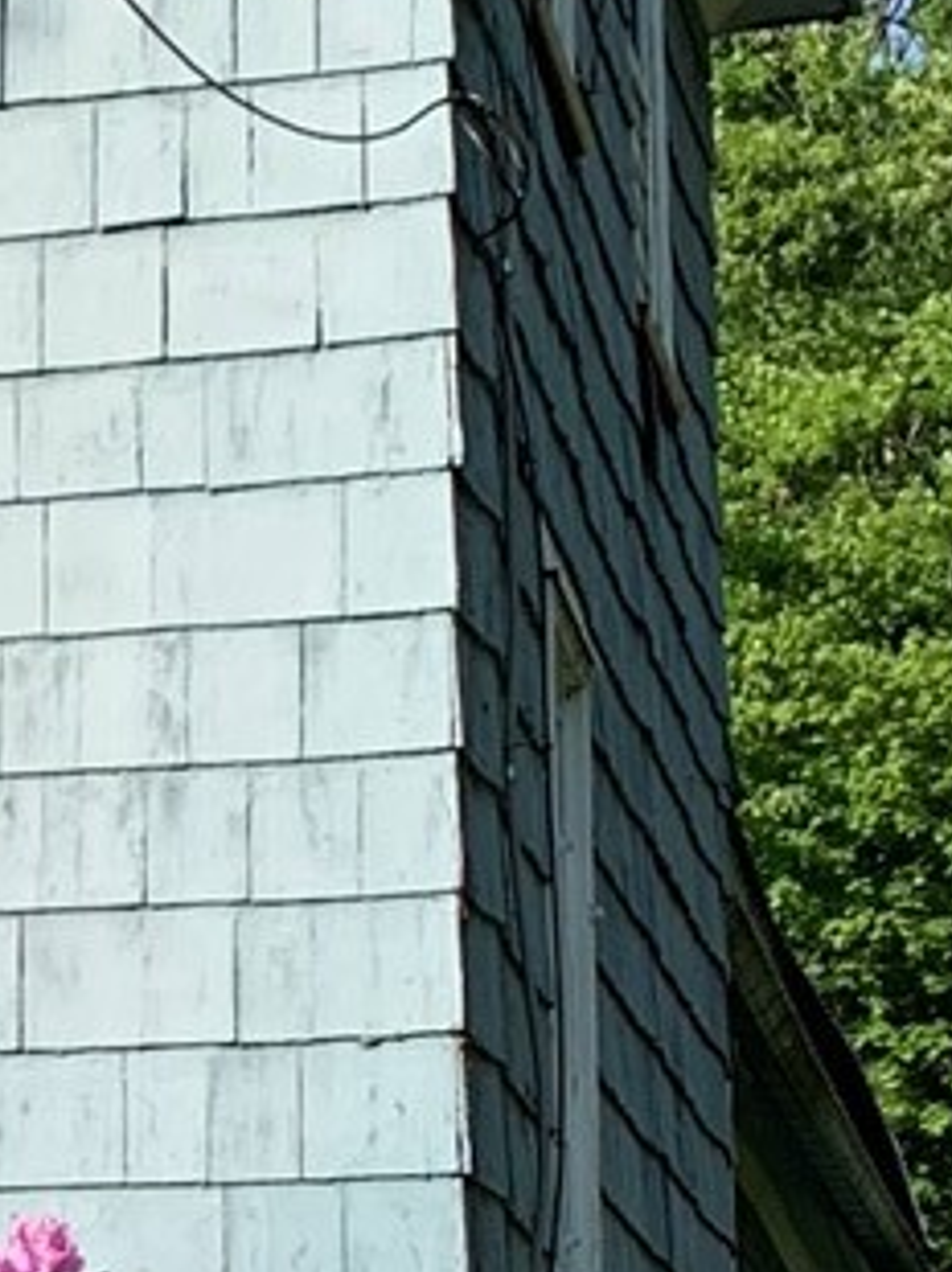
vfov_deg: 11.3
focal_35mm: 172
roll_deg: -0.6
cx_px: -1941
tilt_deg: +4.8
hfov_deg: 7.5
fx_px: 6316
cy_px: 1448
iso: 25
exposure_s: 1/1011
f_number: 1.8
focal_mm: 4.25
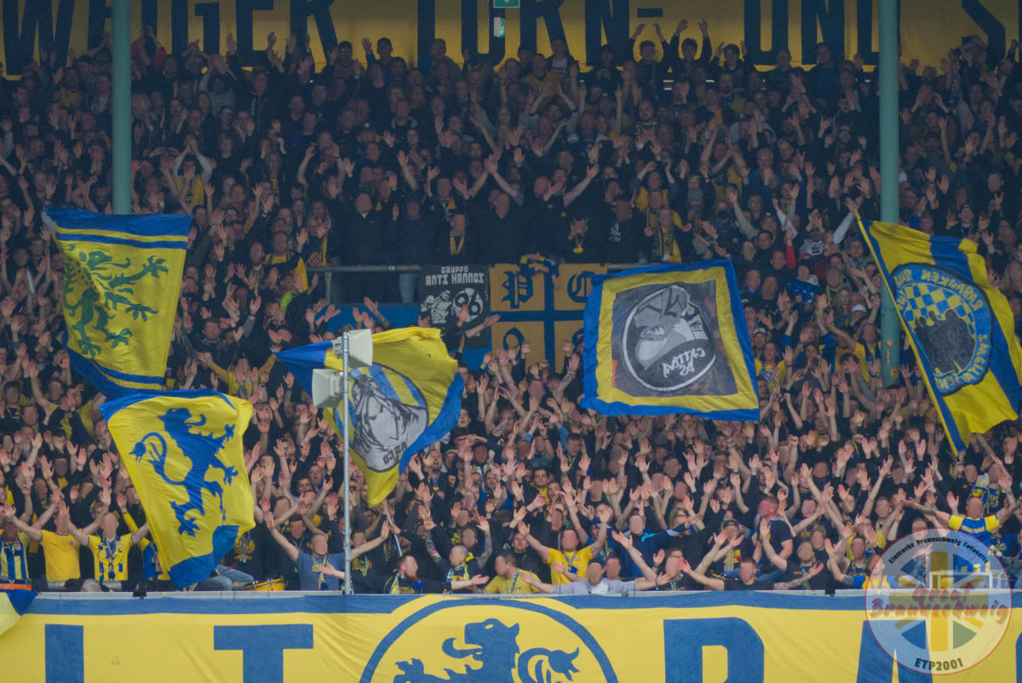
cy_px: 342
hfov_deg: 3.4
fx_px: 17045
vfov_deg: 2.3
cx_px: 511
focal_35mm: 600
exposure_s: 1/320
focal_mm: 220
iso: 800
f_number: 5.6
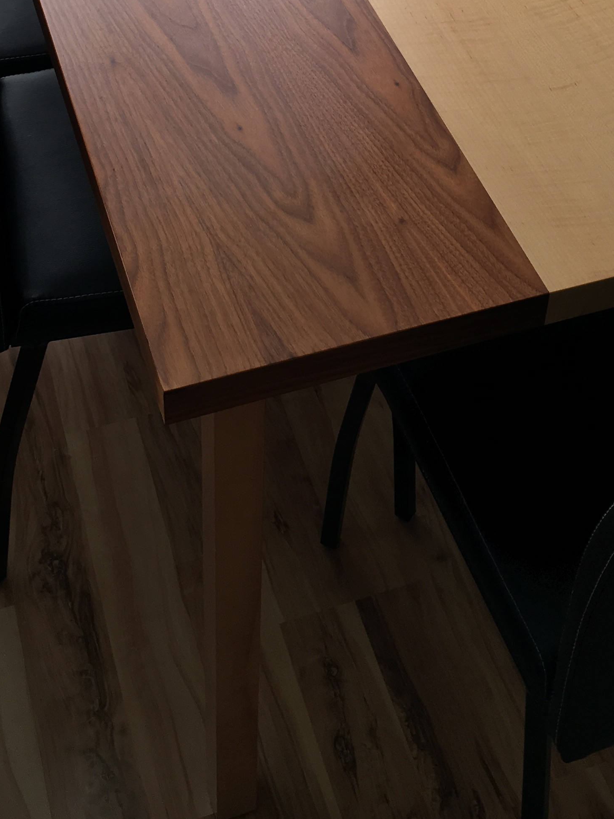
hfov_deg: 24.4
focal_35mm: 60
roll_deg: -3.1
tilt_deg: -35.4
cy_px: -10
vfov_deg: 29.9
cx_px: 357
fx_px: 1419
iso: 25
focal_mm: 4.15
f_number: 2.2
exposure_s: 1/128
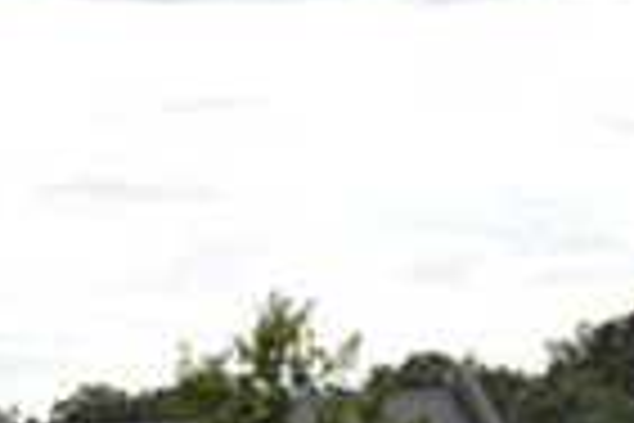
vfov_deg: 4.6
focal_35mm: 297
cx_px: 490
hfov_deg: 6.9
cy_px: 428
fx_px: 5230
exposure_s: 1/200
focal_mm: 62
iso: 1000
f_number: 25
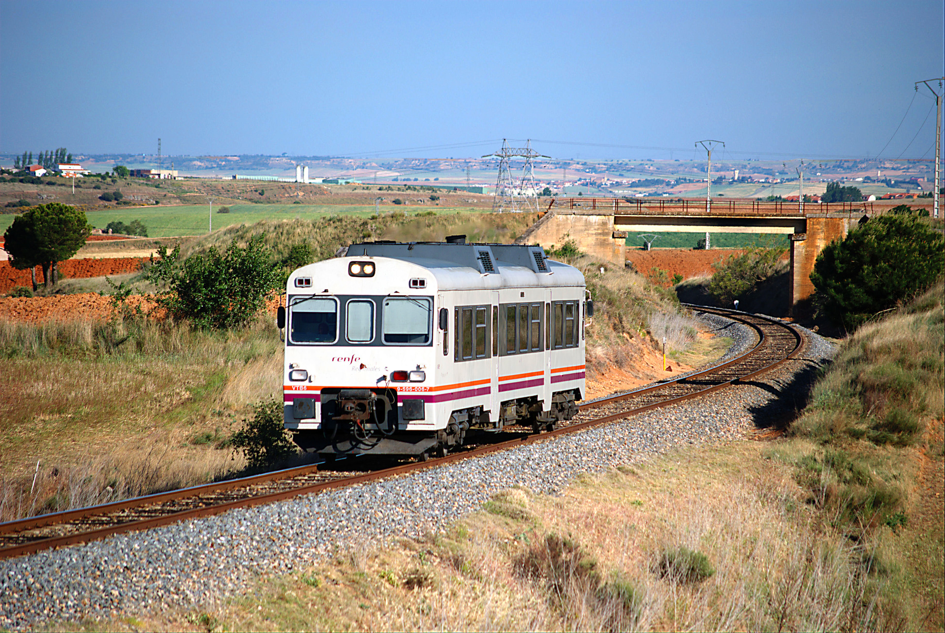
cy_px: 316
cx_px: 472
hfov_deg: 9.4
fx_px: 5717
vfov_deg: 6.3
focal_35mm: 218
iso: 100
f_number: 5.6
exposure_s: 1/500
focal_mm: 145
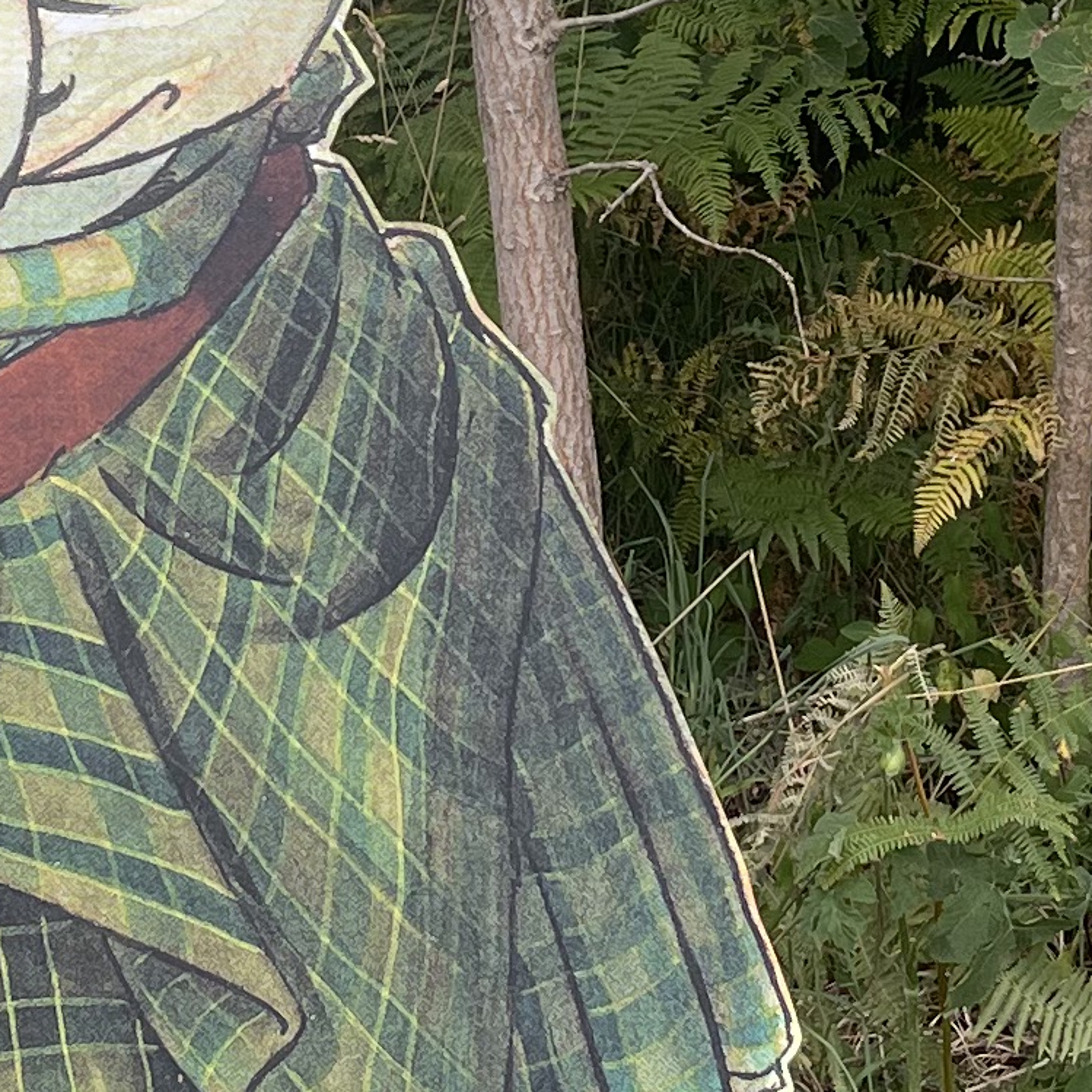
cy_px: 172
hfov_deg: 14.6
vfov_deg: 14.5
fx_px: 4247
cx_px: 424
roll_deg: -2.5
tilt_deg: -12.8
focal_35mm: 119
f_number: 1.6
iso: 32
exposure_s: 1/404
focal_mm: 5.1
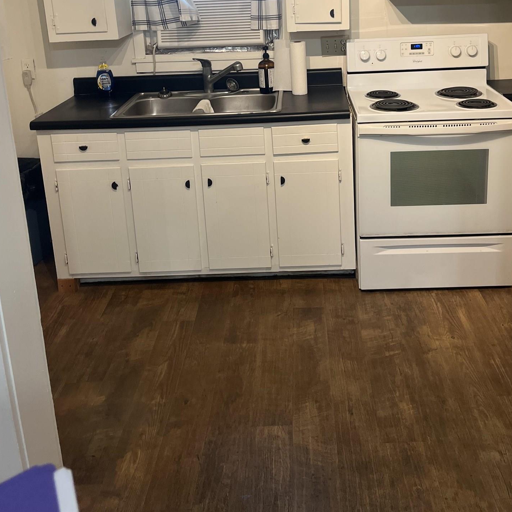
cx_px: 293
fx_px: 619
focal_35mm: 37
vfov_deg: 42.8
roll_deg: +1.5
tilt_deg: -13.3
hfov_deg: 44.8
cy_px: 100
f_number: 1.6
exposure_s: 1/120
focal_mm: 5.1
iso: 125
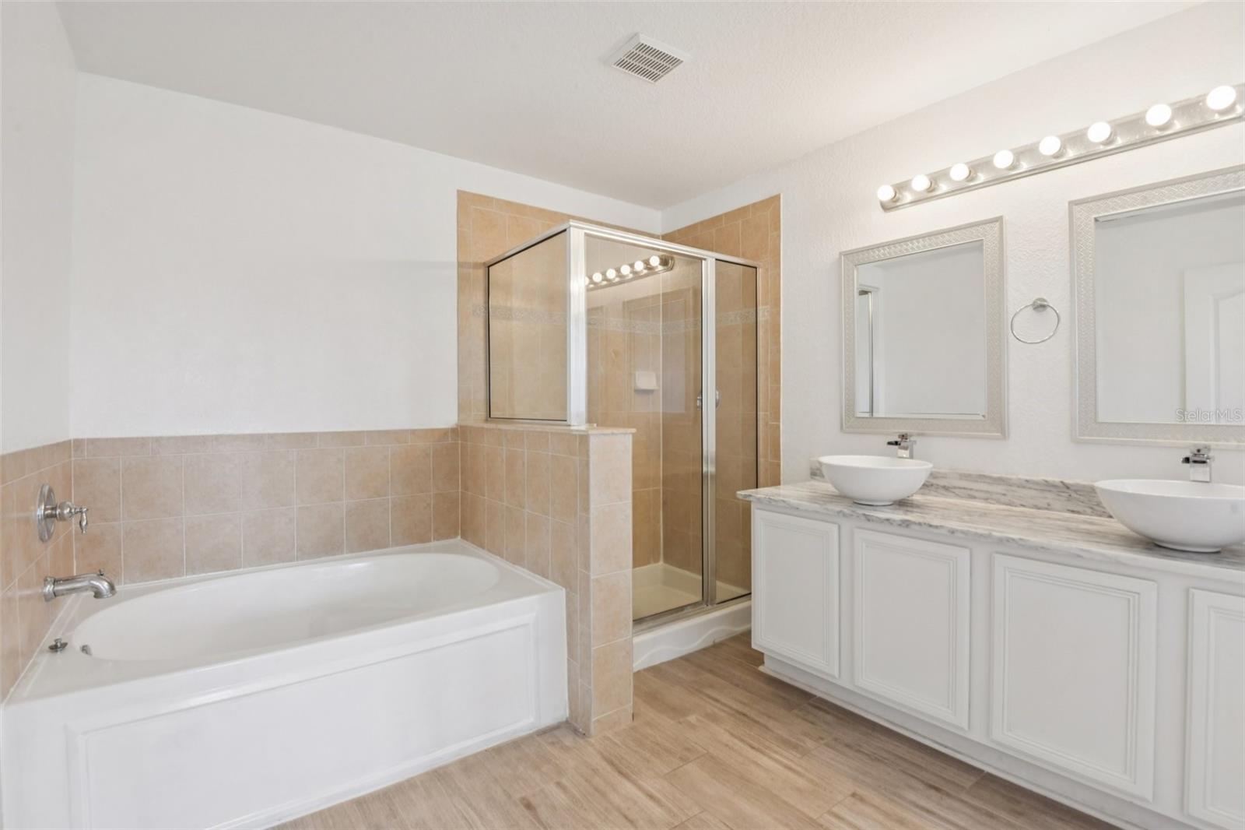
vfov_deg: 73.7
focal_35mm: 16
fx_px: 553
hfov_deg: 96.7
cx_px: 622
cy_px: 415
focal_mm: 16
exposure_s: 1/60
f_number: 8
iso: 400
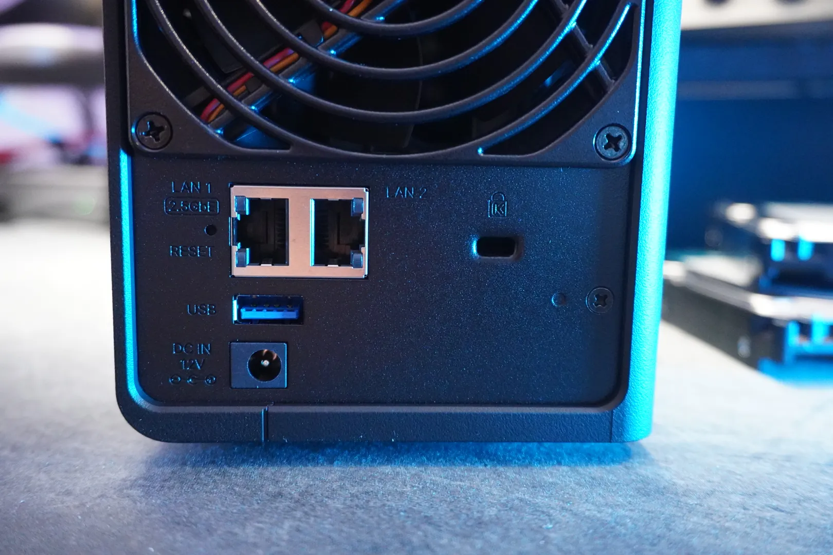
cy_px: 278
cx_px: 416
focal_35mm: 36
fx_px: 833
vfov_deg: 36.9
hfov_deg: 53.1
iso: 6400
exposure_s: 1/80
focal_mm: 24
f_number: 4.5
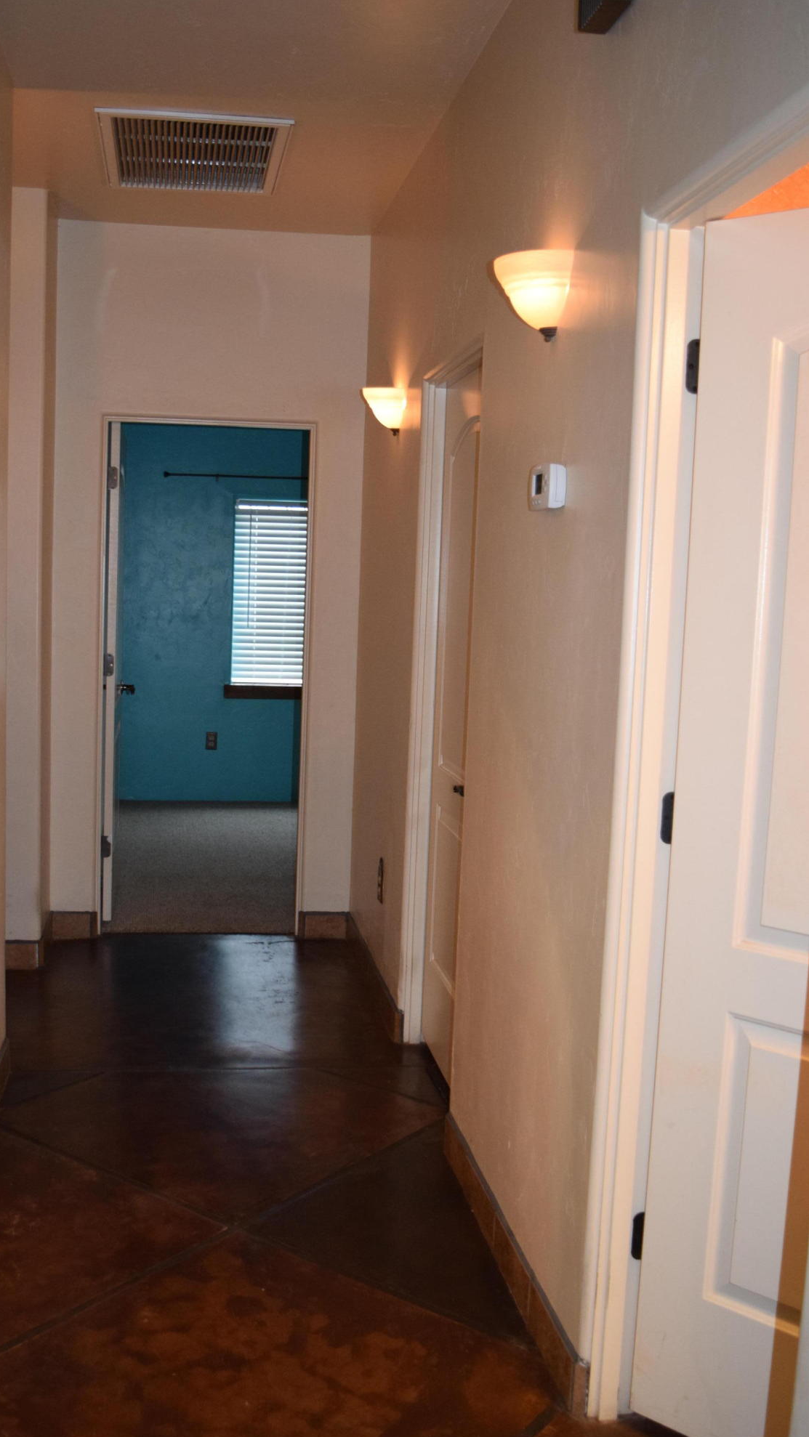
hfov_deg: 32.3
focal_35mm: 37
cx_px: 325
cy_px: 720
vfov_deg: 54.6
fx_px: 1393
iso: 2000
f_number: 3.8
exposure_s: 1/60
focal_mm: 23
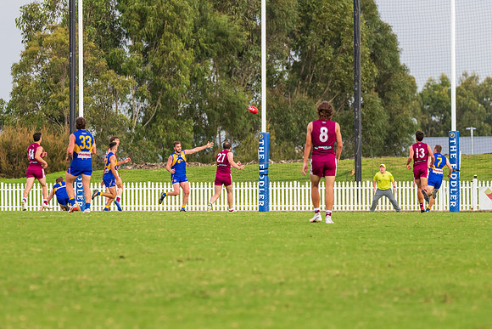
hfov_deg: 6.5
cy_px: 178
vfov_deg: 4.3
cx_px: 232
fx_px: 4348
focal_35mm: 318
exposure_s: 1/1250
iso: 800
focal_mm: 280
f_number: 6.3
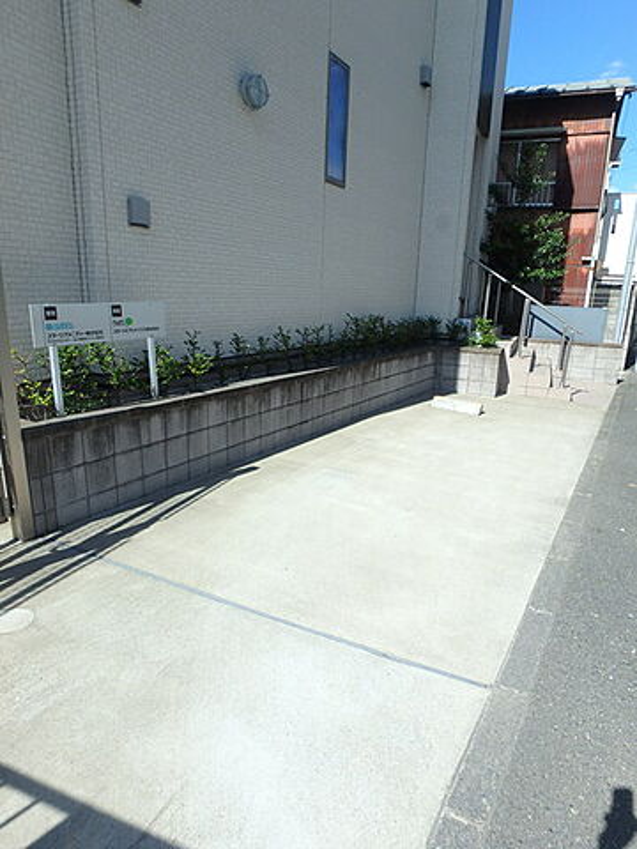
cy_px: 424
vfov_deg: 79.0
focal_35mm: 21
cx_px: 318
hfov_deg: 63.4
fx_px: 515
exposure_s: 1/400
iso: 125
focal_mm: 3.7
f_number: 6
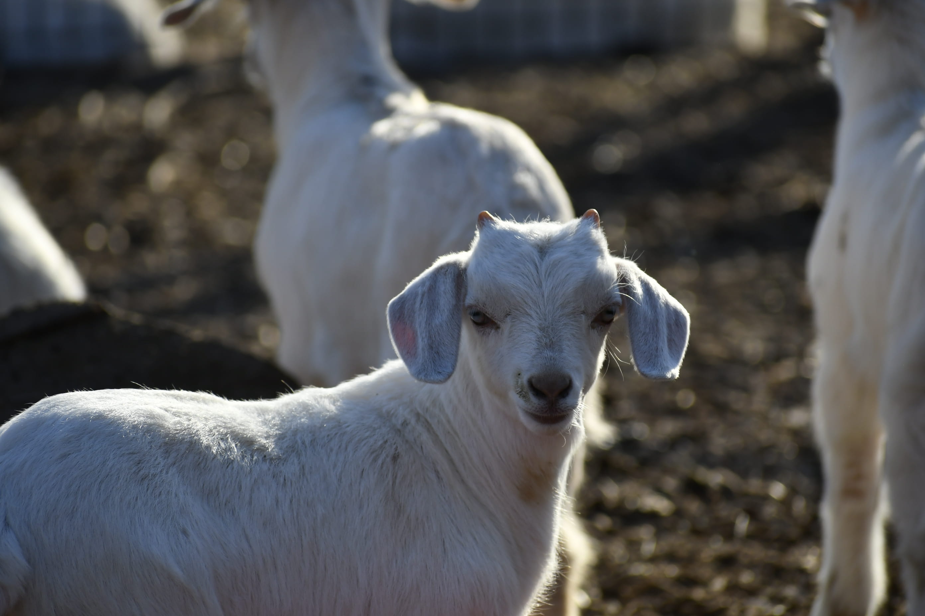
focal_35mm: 360
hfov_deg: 5.7
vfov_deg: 3.8
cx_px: 462
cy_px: 308
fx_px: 9249
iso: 400
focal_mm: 240
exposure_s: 1/1600
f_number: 6
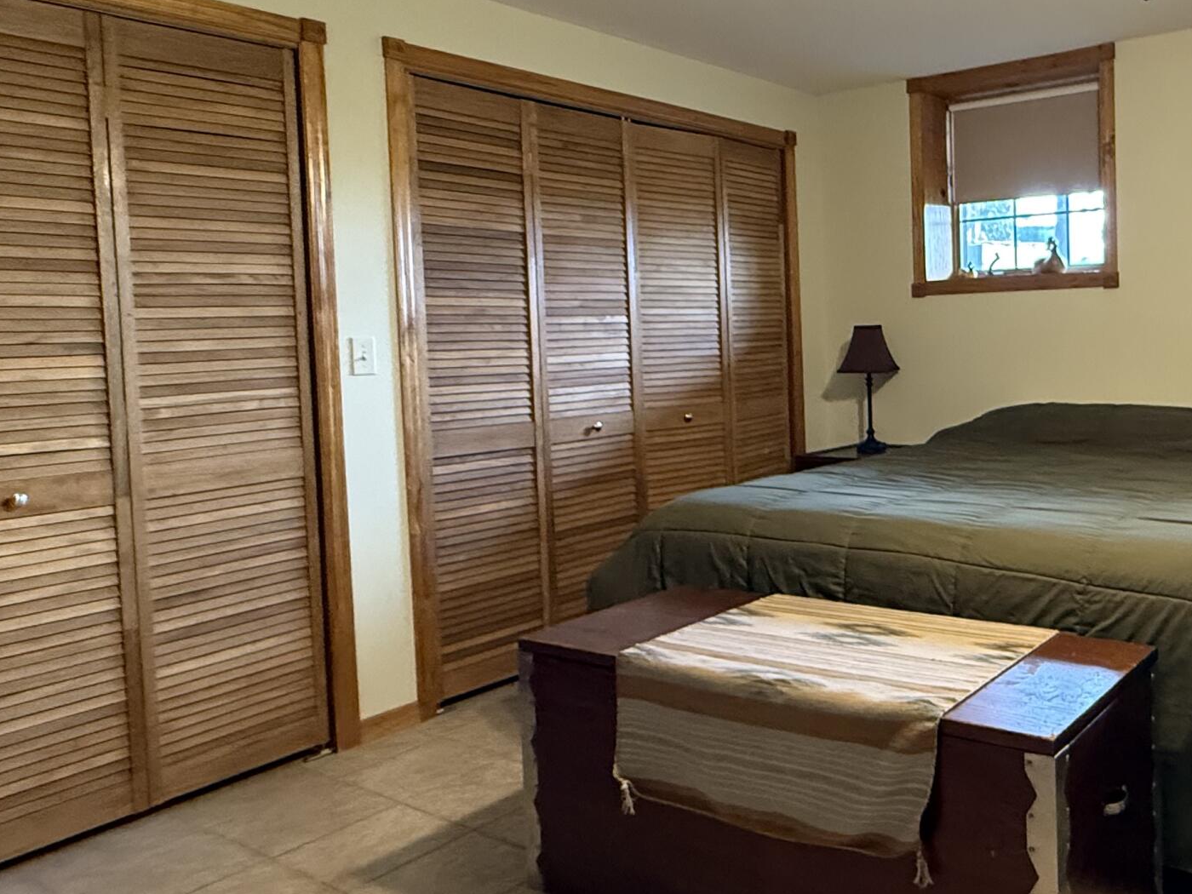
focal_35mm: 30
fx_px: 1033
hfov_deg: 56.0
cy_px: 370
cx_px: 943
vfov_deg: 46.6
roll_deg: +2.2
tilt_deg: -1.7
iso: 640
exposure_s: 1/60
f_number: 2.2
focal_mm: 2.22
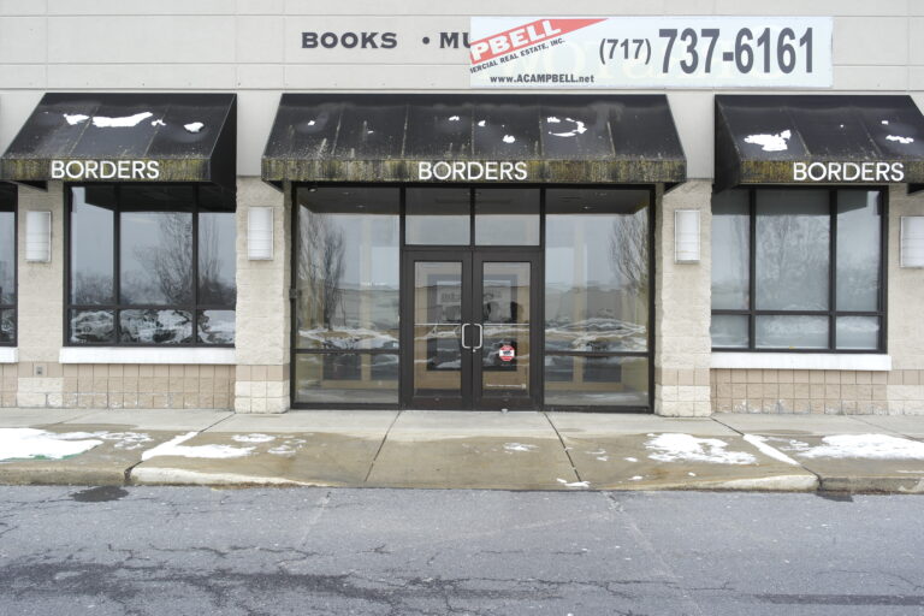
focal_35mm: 30
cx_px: 462
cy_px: 308
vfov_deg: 43.6
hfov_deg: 61.9
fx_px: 770
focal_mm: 20
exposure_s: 1/125
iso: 100
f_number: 4.5
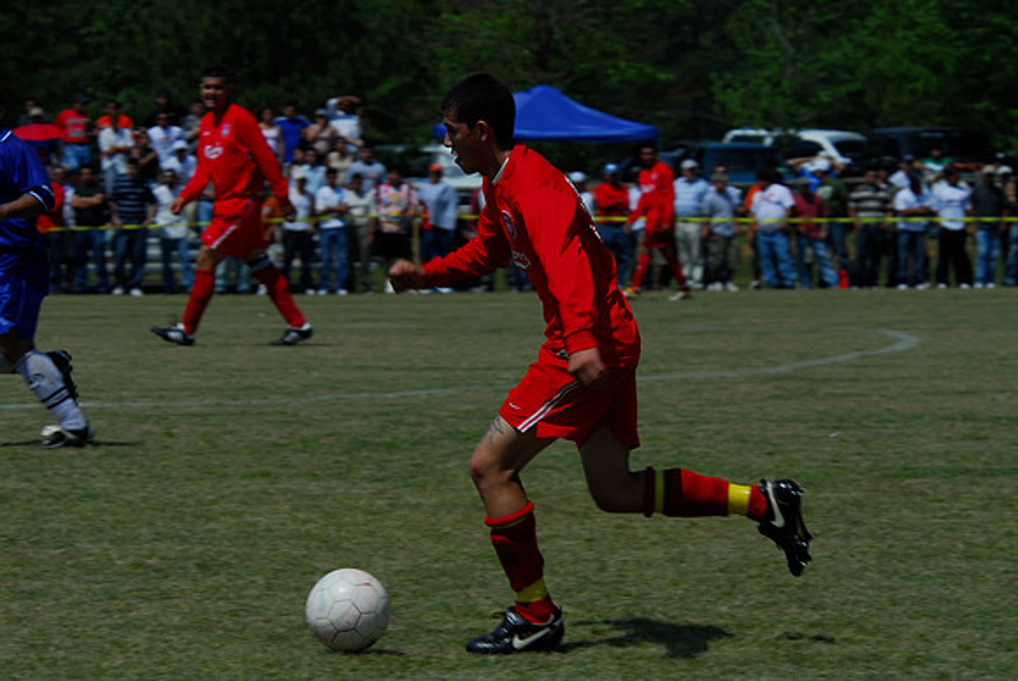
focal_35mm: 195
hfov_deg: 10.5
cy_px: 340
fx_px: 5520
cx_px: 509
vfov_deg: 7.1
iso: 100
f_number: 7.1
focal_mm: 130
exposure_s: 1/250
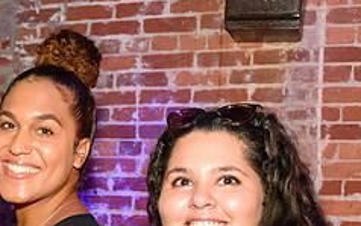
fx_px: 807
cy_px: 268
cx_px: 27
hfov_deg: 24.4
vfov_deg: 15.4
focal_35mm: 82
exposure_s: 1/60
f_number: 3.8
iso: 6400
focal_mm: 22
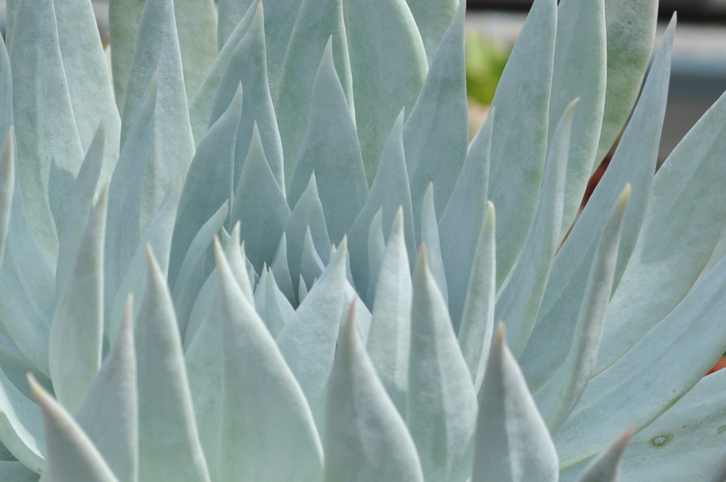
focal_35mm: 122
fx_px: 2457
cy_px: 248
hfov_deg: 16.8
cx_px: 355
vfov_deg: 11.2
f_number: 10
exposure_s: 1/400
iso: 200
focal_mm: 48
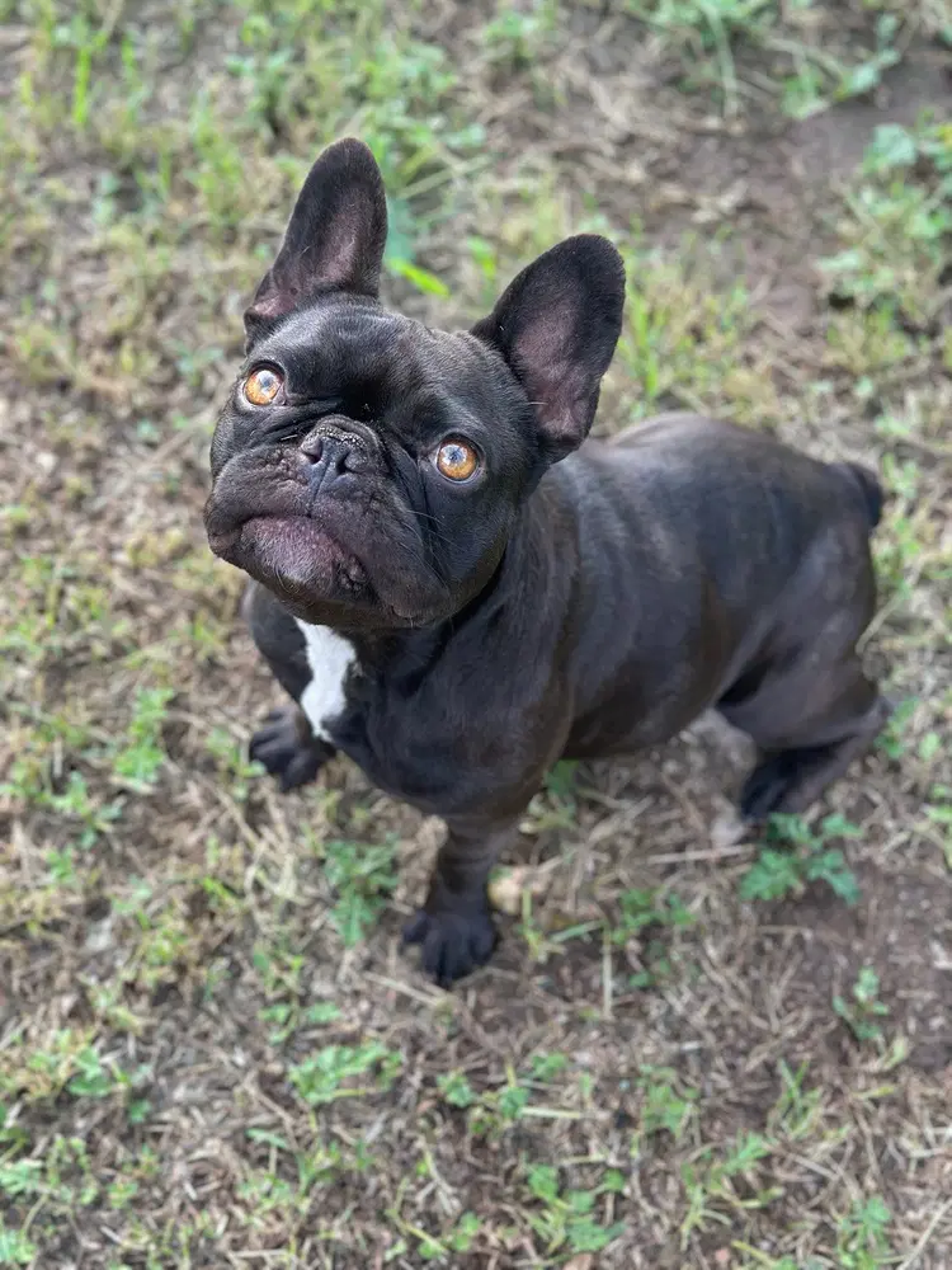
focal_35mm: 48
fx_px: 1760
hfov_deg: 30.3
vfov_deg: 39.7
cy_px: 635
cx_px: 476
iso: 125
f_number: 1.78
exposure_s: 1/163
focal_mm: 6.86
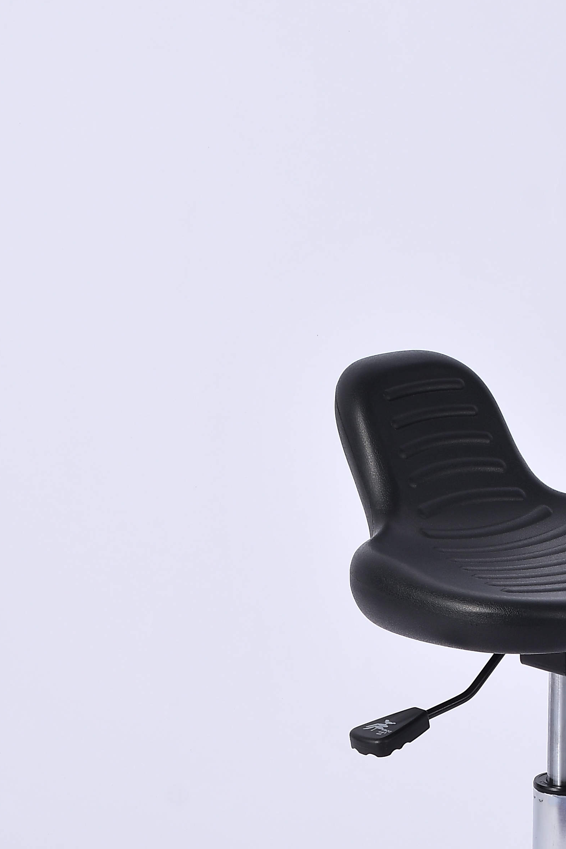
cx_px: 528
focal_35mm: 141
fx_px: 3324
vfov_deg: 14.5
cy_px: 686
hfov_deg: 9.7
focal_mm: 40
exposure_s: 1/100
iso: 125
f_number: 10
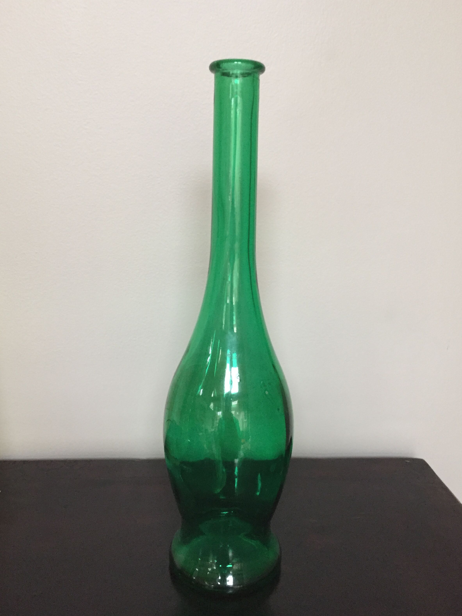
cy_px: 299
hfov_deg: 46.8
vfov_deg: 60.0
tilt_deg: -13.2
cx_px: 230
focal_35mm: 30
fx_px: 534
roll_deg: -0.9
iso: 250
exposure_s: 1/33
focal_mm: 4.15
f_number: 2.2
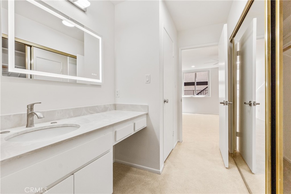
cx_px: 146
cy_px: 97
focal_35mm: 15
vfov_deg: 77.3
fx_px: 121
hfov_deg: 100.4
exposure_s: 1/40
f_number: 8
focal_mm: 10
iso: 400
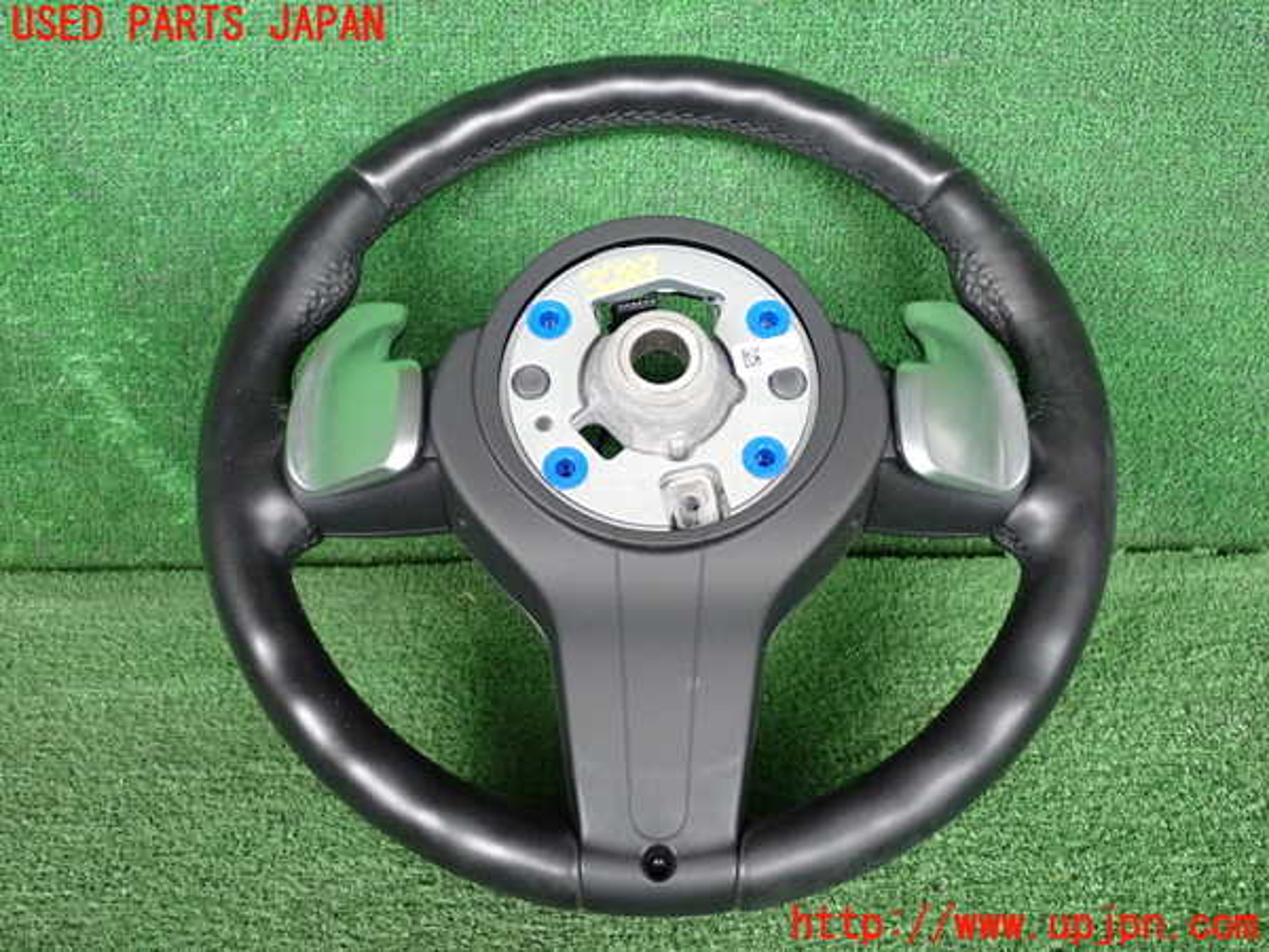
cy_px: 476
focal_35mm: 38
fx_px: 1393
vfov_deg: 37.7
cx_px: 634
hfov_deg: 49.0
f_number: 2.7
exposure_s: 1/125
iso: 1250
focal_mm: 6.83
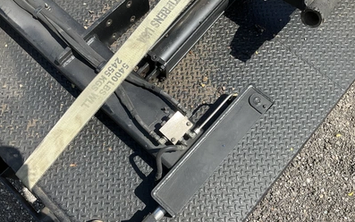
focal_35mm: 31
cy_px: 122
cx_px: 177
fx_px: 300
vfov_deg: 40.5
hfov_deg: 61.2
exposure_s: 1/1098
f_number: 1.8
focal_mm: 3
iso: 25
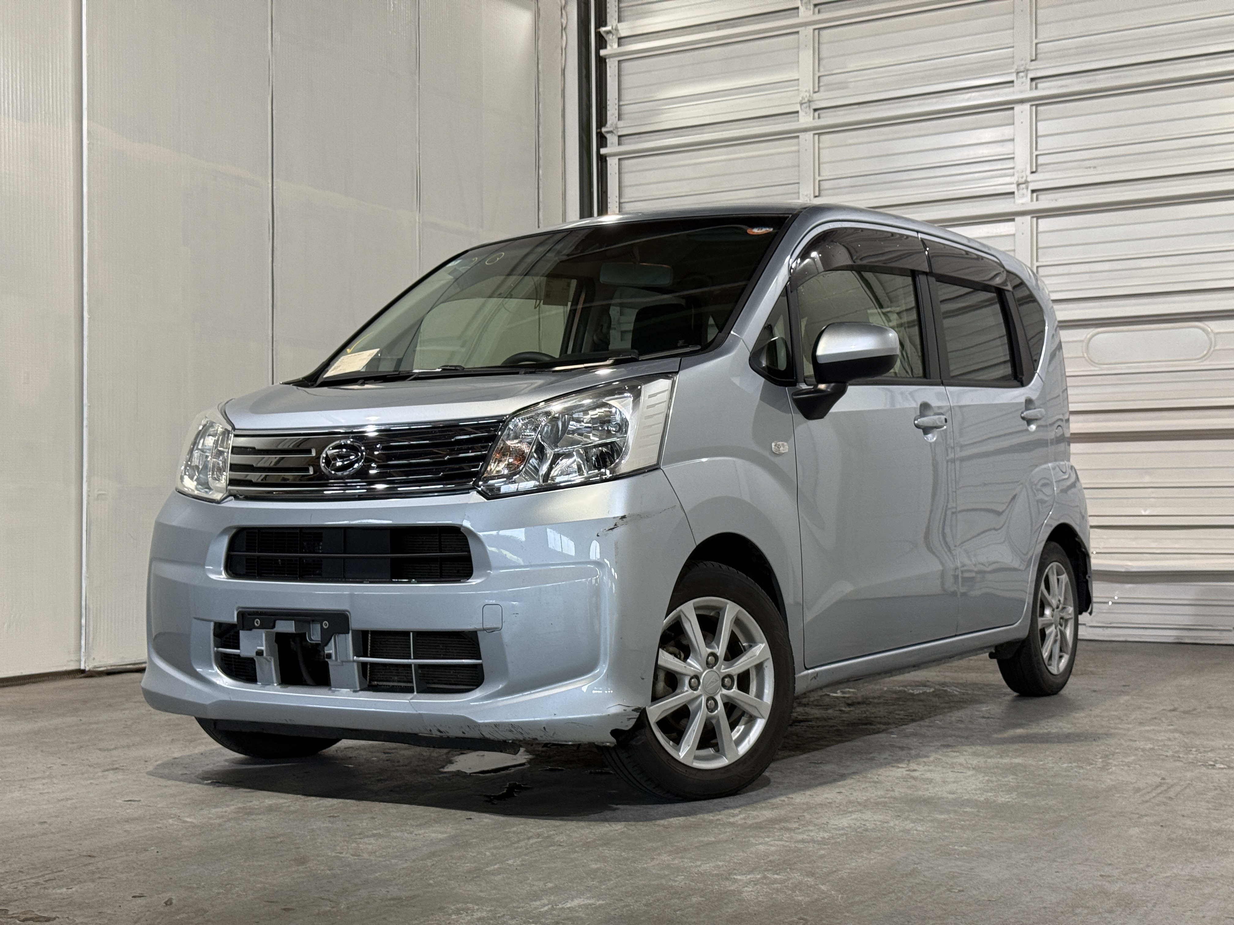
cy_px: 462
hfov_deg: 39.7
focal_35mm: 48
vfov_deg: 30.3
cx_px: 617
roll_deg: +0.5
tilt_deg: +1.6
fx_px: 1711
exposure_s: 1/60
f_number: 1.78
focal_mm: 6.76
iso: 100
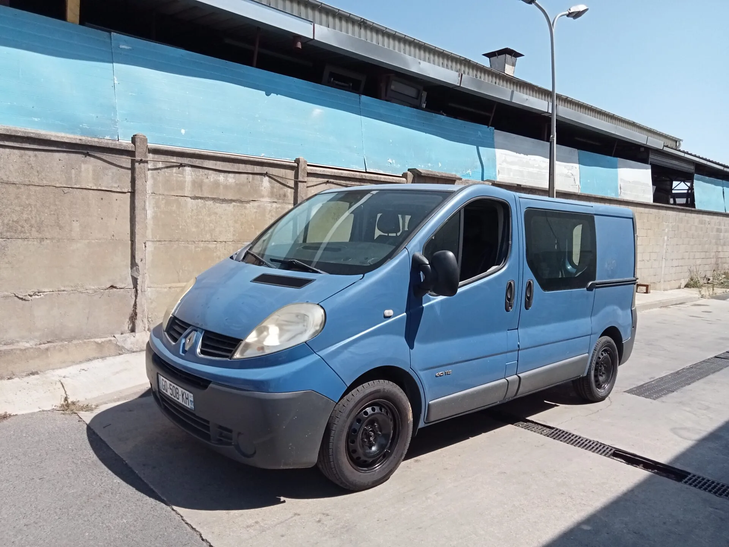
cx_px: 364
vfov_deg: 49.7
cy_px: 274
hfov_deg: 63.4
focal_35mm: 28
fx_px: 590
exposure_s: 1/1012
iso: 101
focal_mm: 3.46
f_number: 2.2
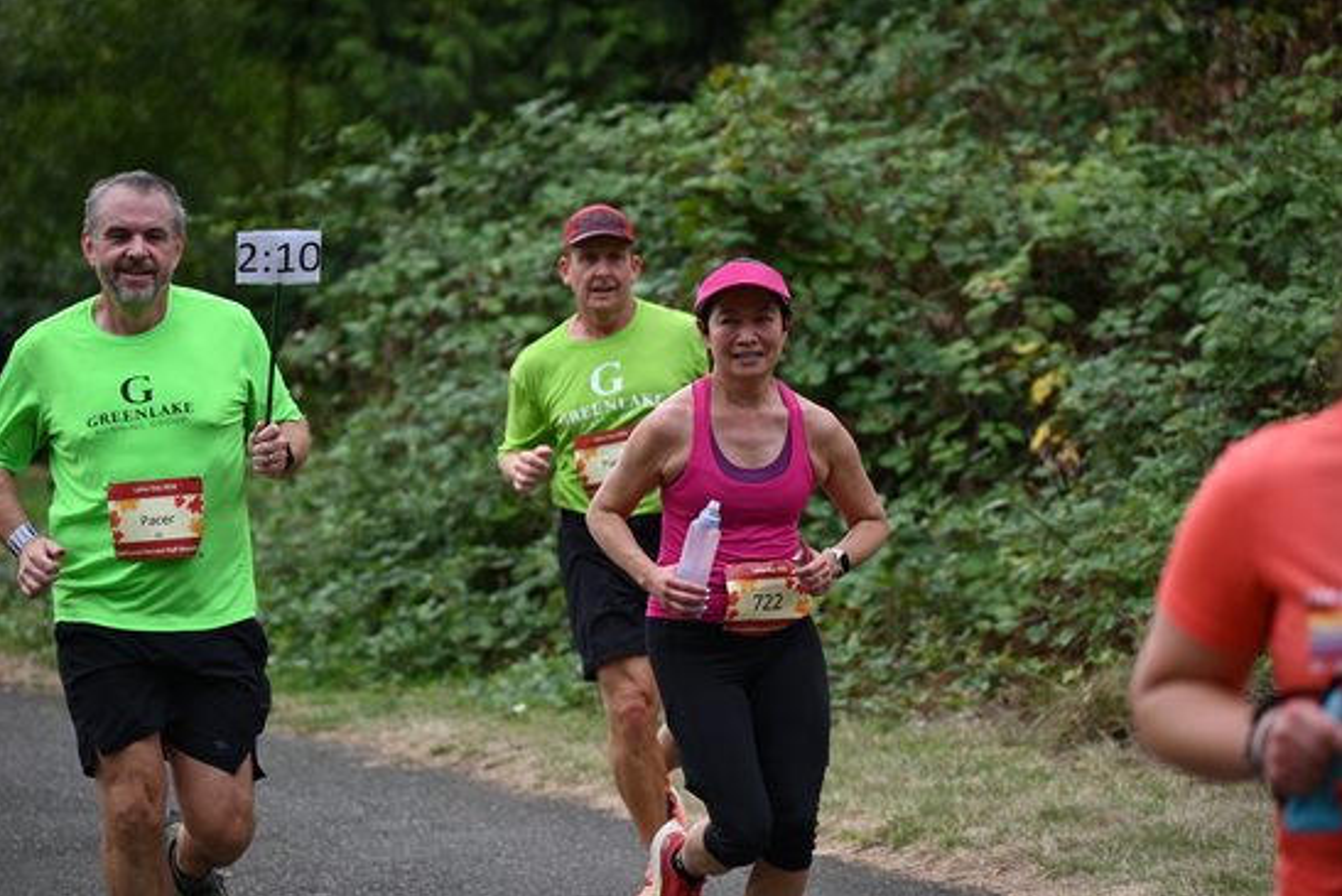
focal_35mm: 201
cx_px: 672
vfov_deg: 6.8
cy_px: 448
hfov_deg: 10.2
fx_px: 7494
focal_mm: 200
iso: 400
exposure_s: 1/400
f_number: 6.3
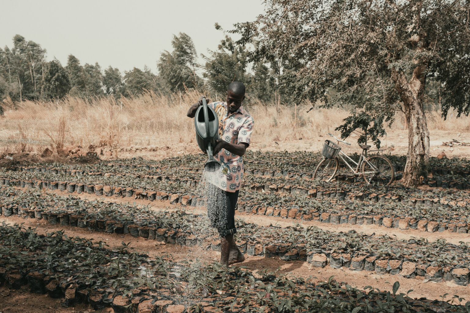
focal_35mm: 50
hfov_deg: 39.6
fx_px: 653
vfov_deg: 27.0
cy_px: 156
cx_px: 235
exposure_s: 1/800
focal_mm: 50
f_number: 7.1
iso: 200
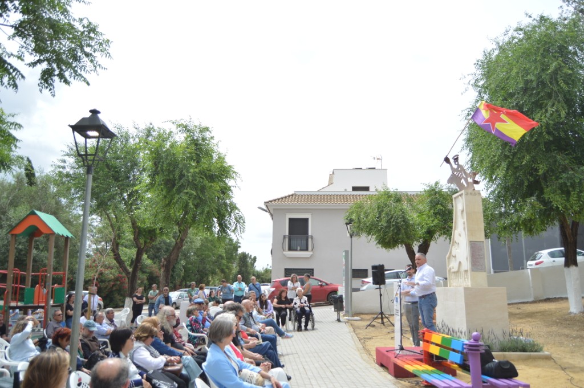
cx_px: 292
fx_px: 438
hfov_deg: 67.4
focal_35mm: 27
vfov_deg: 47.9
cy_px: 194
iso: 200
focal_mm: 18
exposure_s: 1/1600
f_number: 3.5
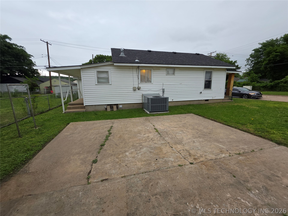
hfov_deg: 106.2
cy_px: 108
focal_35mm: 13
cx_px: 144
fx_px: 108
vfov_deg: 89.9
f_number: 1.9
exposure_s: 1/120
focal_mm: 2.2
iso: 40
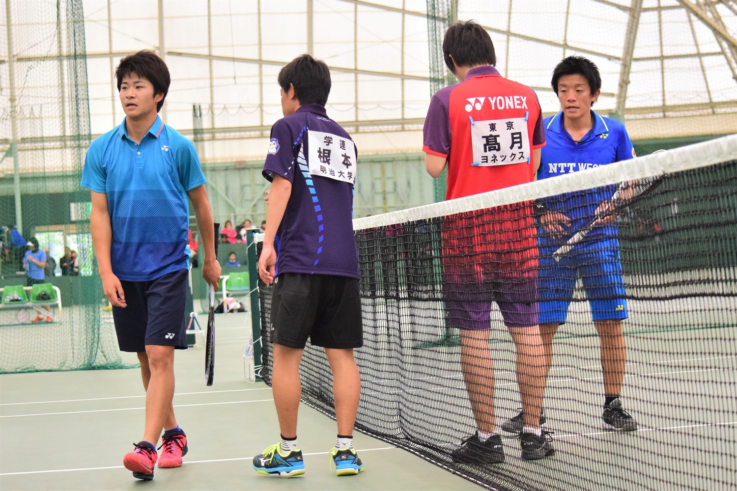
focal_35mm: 102
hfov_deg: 20.0
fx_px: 2088
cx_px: 368
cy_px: 246
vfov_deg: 13.4
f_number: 4.5
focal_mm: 68
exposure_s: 1/1000
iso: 2500
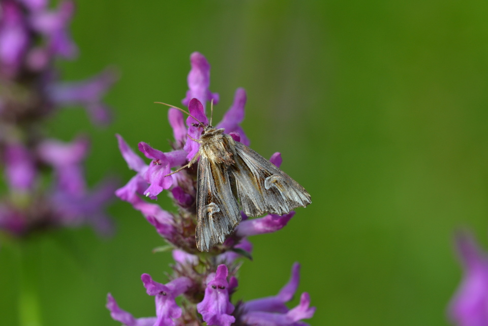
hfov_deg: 7.4
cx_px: 244
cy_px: 163
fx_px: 3761
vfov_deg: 5.0
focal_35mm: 278
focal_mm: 185
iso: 280
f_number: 8
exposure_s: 1/250
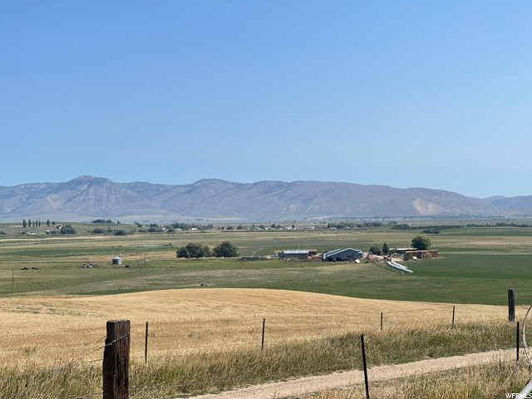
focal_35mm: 64
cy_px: 200
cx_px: 266
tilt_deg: +0.5
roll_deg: +0.7
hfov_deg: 30.3
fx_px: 984
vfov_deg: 22.9
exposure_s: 1/1980
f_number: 2.2
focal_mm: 7.5
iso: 20
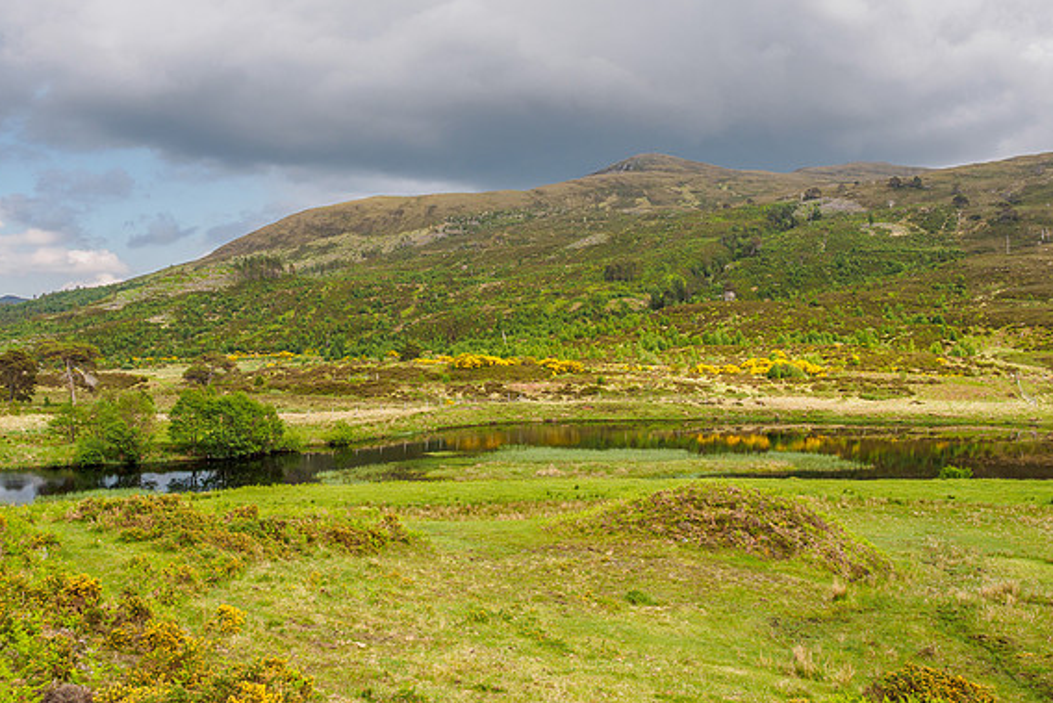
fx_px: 995
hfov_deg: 55.8
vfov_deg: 38.9
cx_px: 525
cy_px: 355
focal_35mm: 34
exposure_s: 1/100
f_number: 7.1
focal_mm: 16
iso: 200
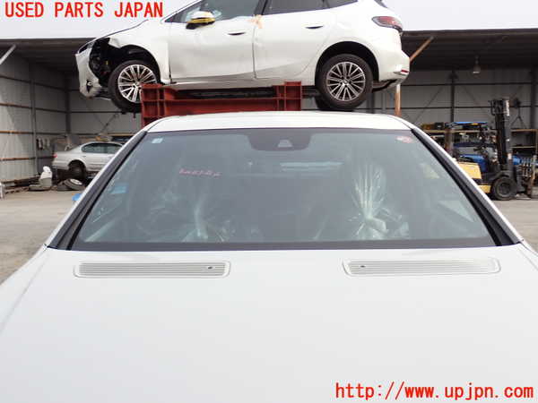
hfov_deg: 49.0
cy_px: 202
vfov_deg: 37.7
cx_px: 269
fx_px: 591
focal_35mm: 38
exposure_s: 1/400
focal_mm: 6.83
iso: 100
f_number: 3.5
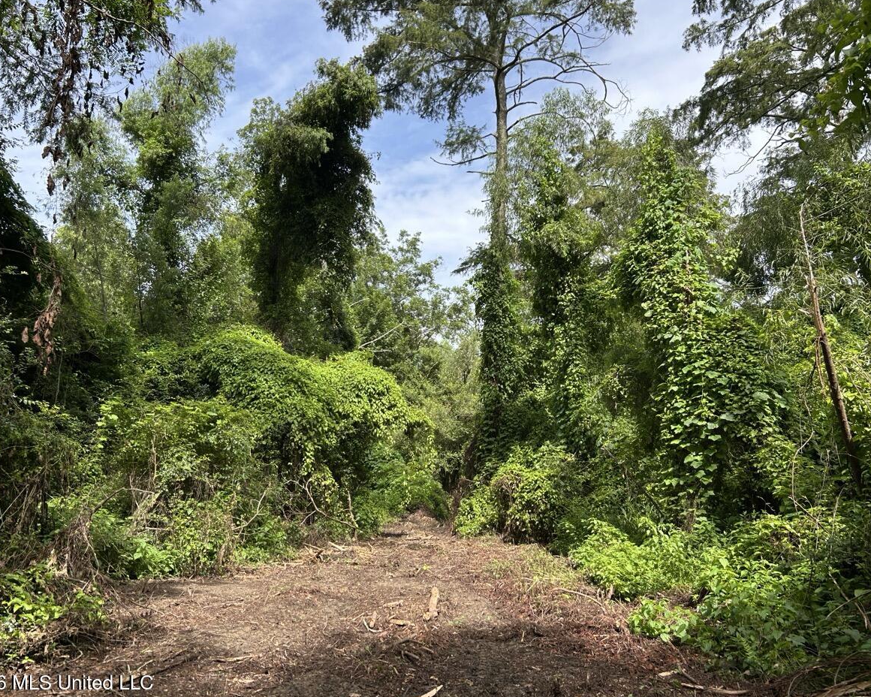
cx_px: 425
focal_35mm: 28
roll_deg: +0.4
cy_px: 354
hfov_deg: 62.2
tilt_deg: +6.0
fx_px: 722
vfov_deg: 51.5
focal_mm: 5.7
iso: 50
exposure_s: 1/1183
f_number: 1.5
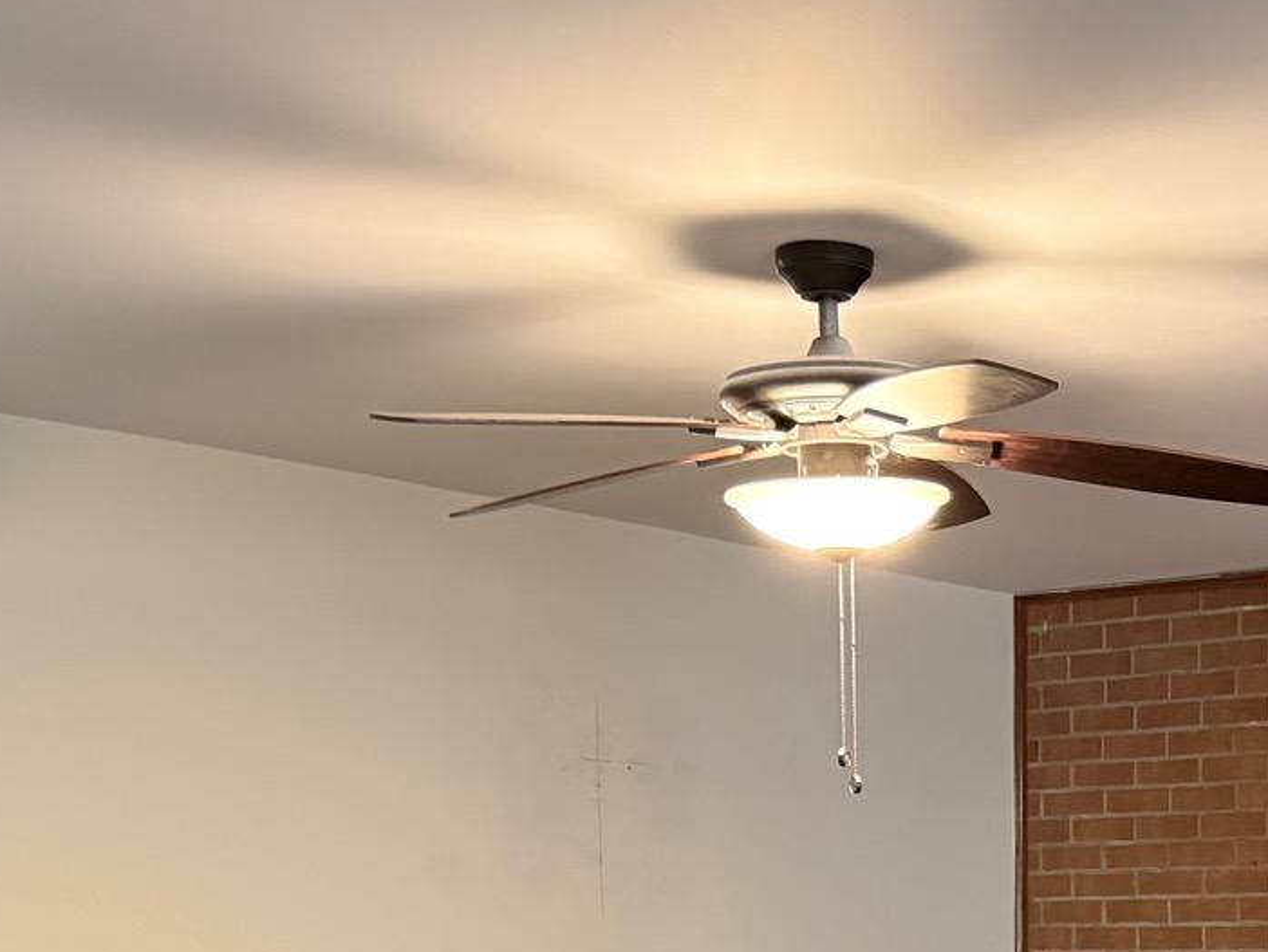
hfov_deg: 27.0
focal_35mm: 70
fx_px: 2565
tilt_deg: -6.6
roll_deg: -0.6
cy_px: 1281
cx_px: 1100
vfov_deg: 19.2
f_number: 1.78
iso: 640
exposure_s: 1/40
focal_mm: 6.76
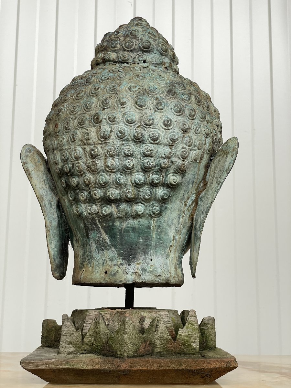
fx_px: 583
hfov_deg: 28.0
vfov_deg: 36.8
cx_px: 146
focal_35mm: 52
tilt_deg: +11.4
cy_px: 194
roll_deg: -0.3
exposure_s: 1/99
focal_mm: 6
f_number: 2
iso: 64
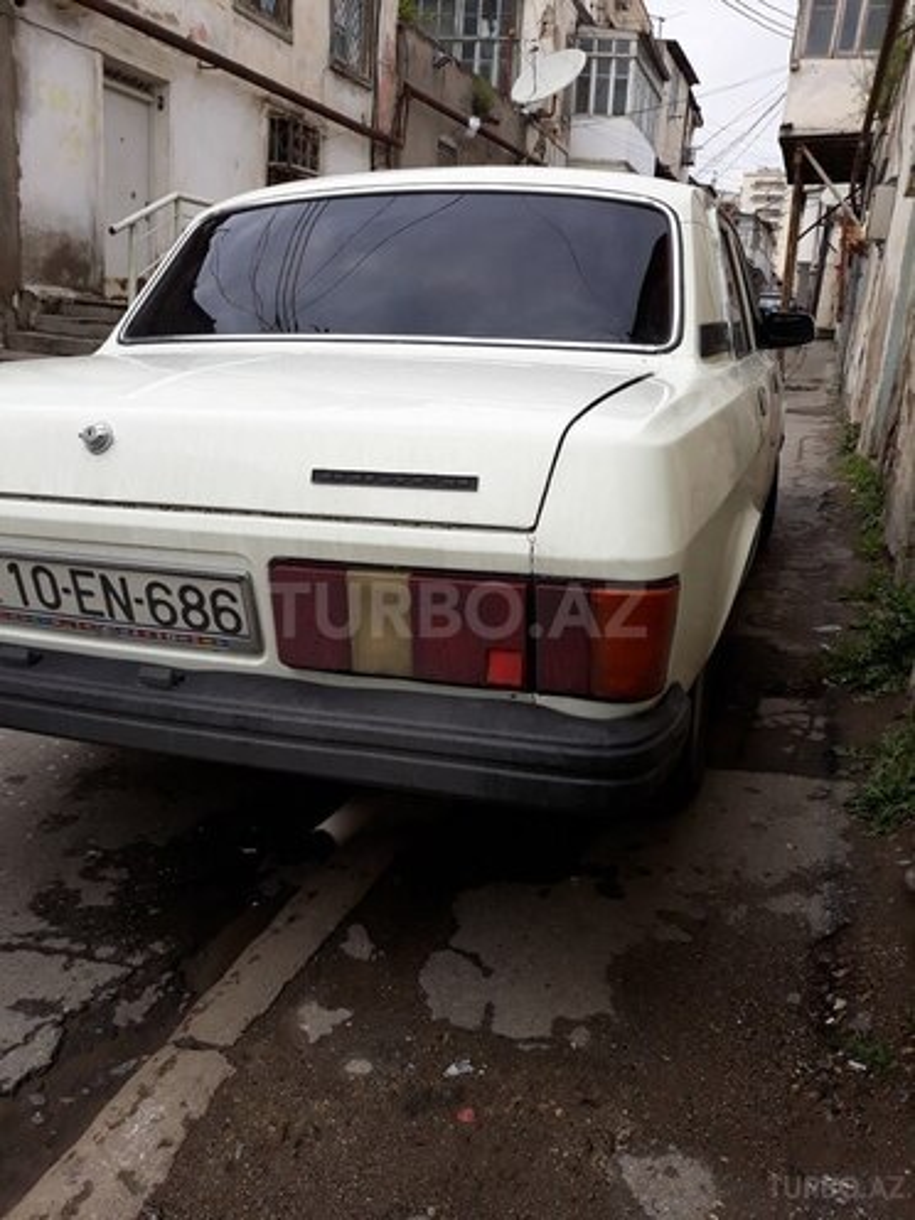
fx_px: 952
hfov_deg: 51.4
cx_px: 458
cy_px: 610
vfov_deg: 65.3
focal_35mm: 27
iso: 40
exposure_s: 1/1541
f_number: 1.7
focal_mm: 3.71
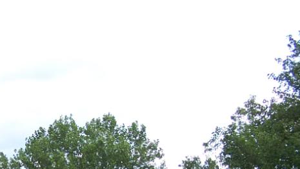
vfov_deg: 12.9
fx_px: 716
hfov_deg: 23.1
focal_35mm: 90
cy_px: 234
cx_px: 32
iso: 80
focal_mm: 6.3
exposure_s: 1/500
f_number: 2.8
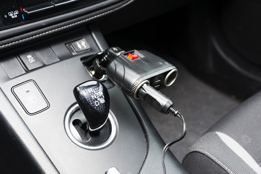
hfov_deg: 30.9
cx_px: 130
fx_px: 471
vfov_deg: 20.9
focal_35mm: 65
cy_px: 87
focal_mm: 65
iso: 400
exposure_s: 1/40
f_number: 7.1
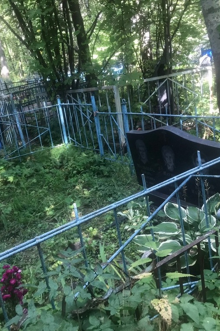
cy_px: 166
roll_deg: +14.4
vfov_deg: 49.6
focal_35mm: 39
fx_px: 357
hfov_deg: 34.0
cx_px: 83
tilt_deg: -18.3
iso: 40
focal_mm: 3.99
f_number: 1.8
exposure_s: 1/100
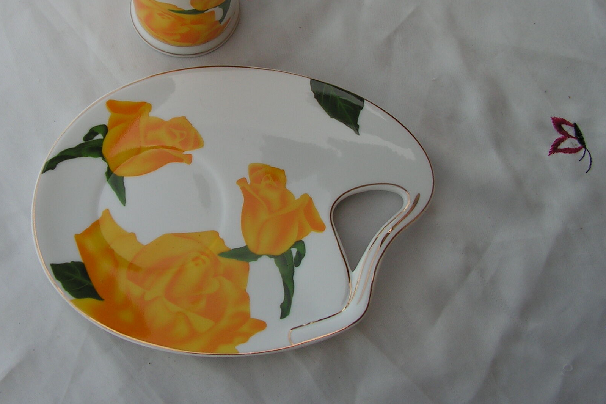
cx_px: 253
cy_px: 135
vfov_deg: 27.9
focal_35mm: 48
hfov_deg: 41.0
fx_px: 808
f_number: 3.2
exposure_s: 1/400
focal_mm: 6
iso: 64
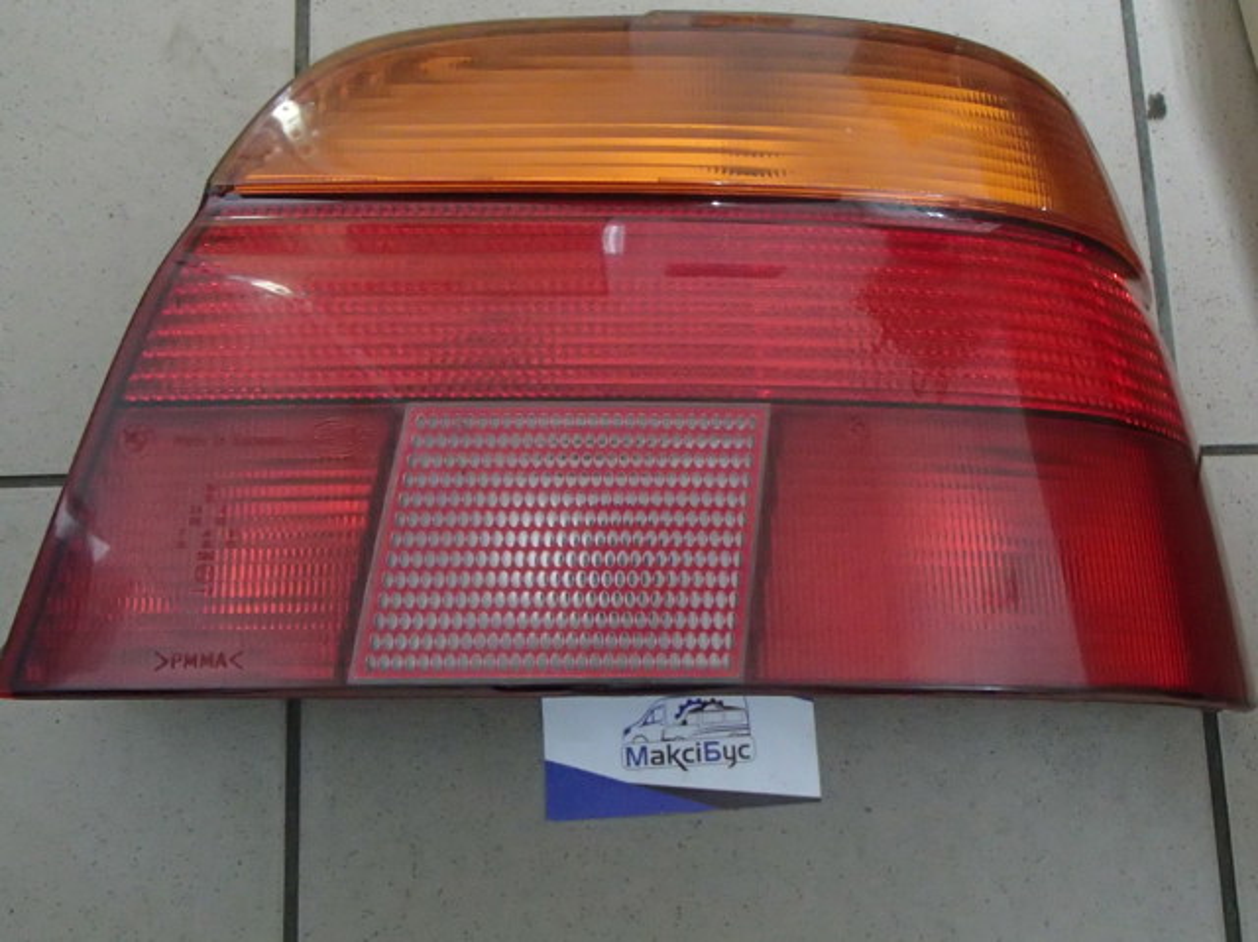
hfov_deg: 50.2
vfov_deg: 38.6
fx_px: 1344
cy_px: 471
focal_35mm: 37
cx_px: 629
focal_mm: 6.64
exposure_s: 1/15
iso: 1600
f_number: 4.7
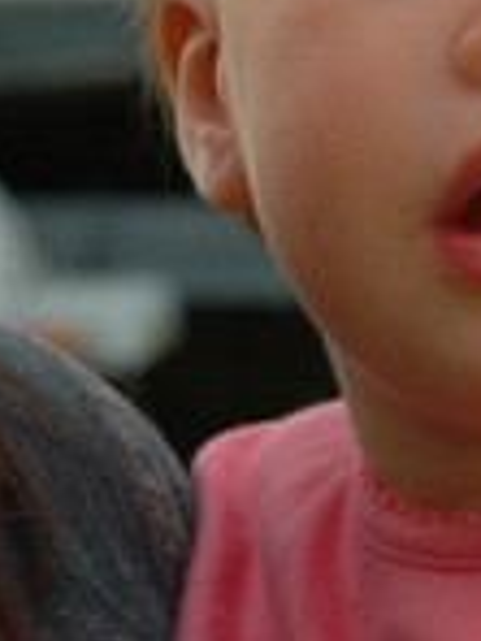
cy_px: 184
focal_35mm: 387
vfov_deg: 5.1
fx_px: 7170
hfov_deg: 3.8
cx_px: 676
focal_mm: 62
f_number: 7.1
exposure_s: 1/200
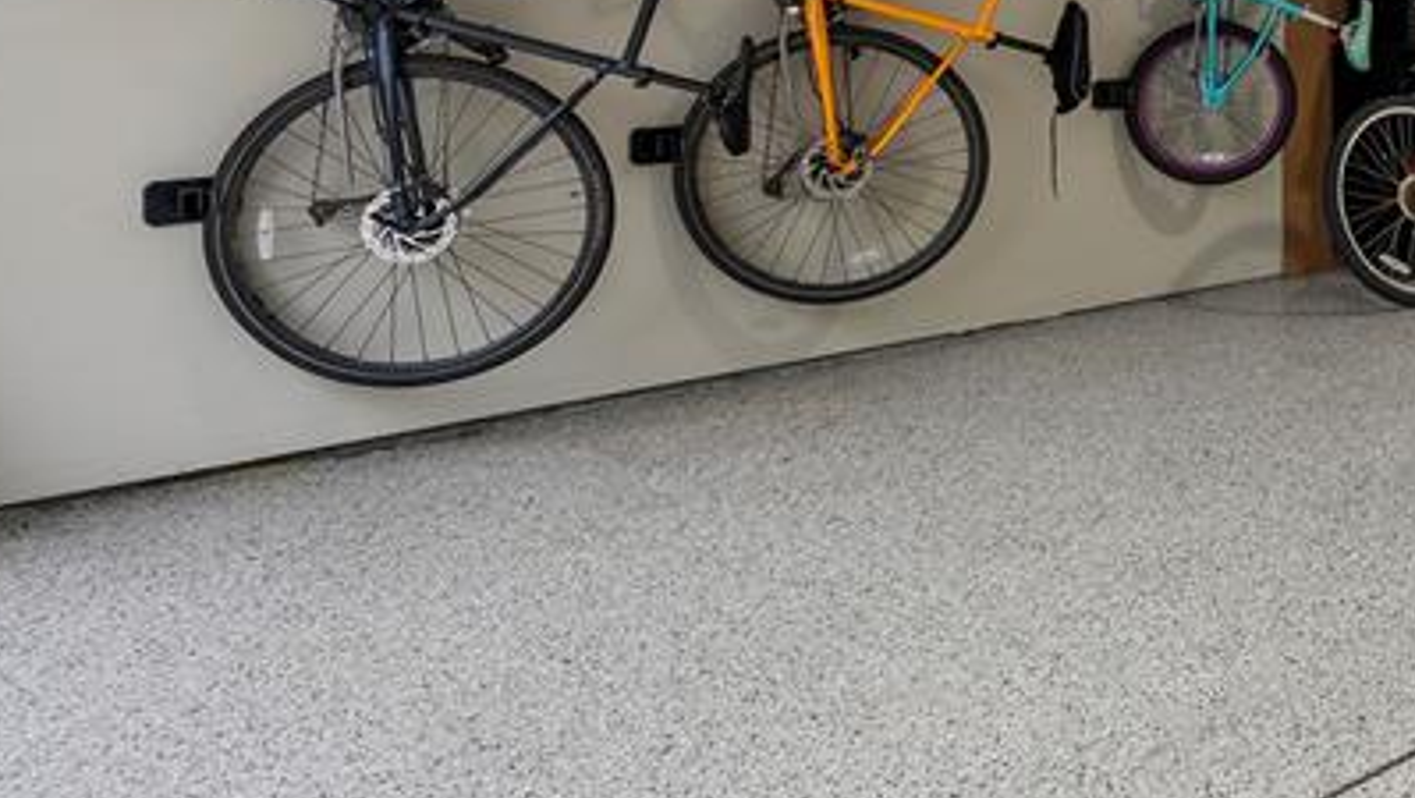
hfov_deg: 35.4
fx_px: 1614
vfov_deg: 26.1
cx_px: 1763
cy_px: -34
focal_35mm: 43
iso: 100
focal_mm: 16
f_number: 4
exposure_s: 1/50
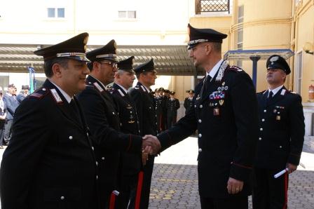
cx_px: 157
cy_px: 104
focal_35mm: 52
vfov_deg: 25.7
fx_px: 458
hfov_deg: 37.9
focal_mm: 35
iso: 400
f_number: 13
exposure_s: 1/160
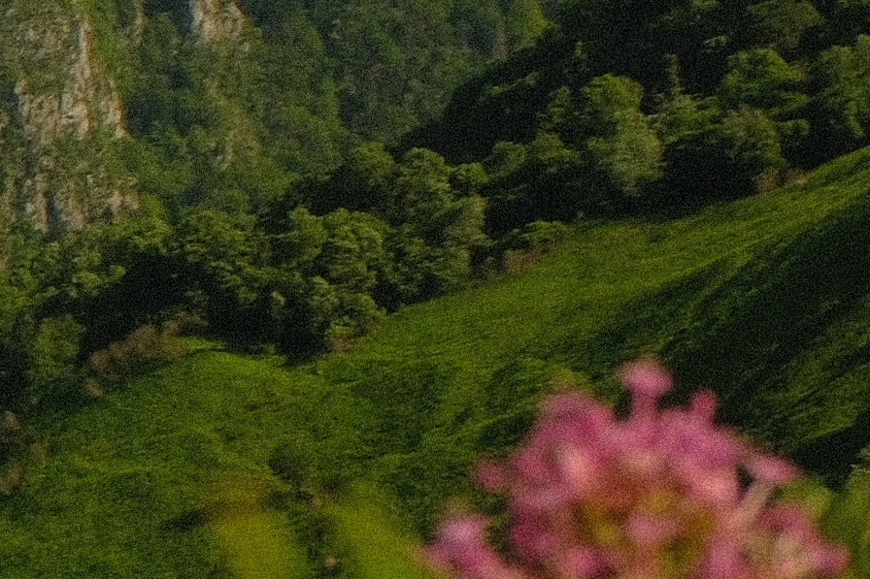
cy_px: 710
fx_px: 5219
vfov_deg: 6.3
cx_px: -1794
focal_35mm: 216
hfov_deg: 8.1
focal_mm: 20.6
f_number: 9
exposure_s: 1/400
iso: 160
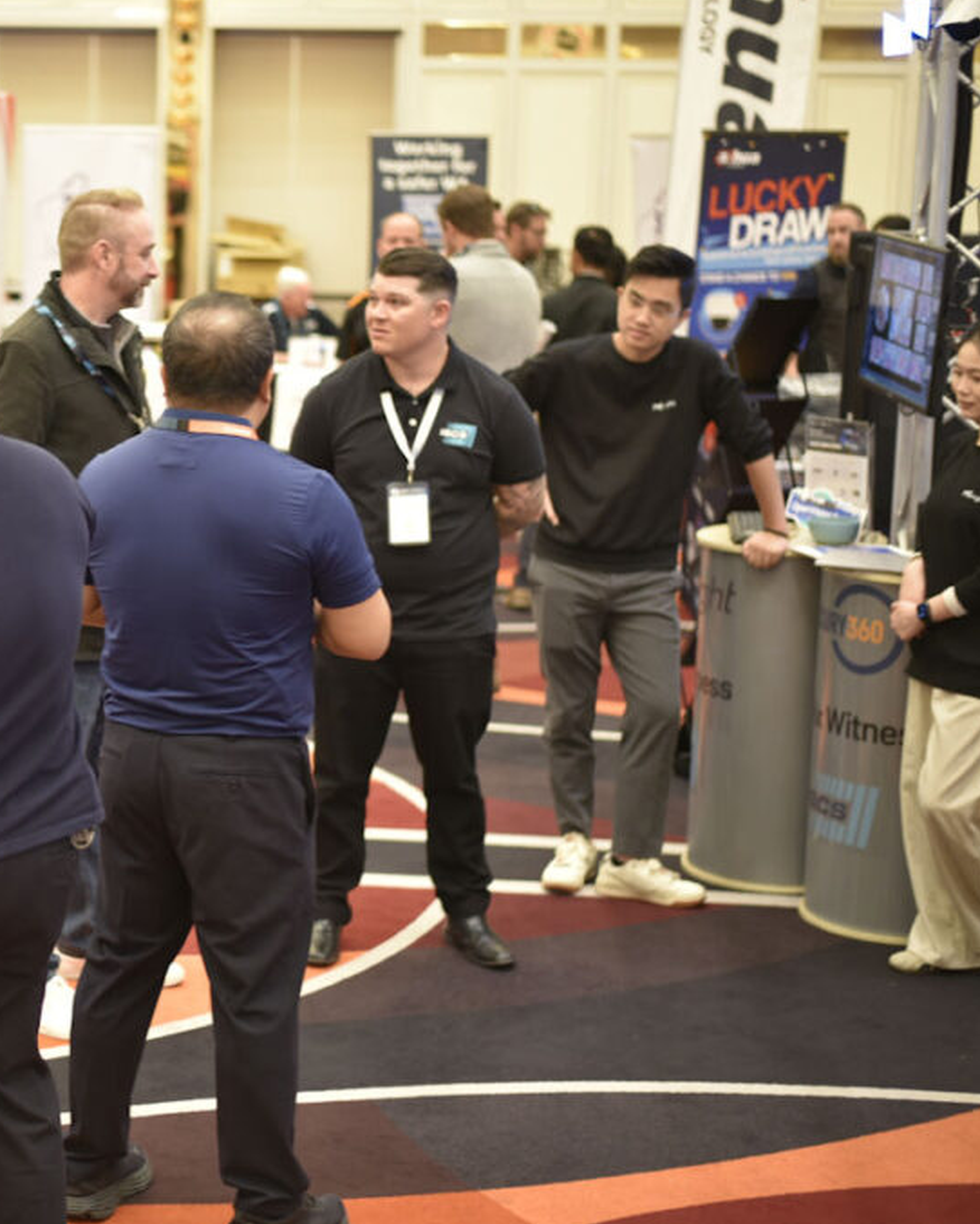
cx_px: 90
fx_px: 2573
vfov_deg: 26.8
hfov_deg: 21.1
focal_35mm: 71
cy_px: 611
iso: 800
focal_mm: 50
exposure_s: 1/60
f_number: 1.8
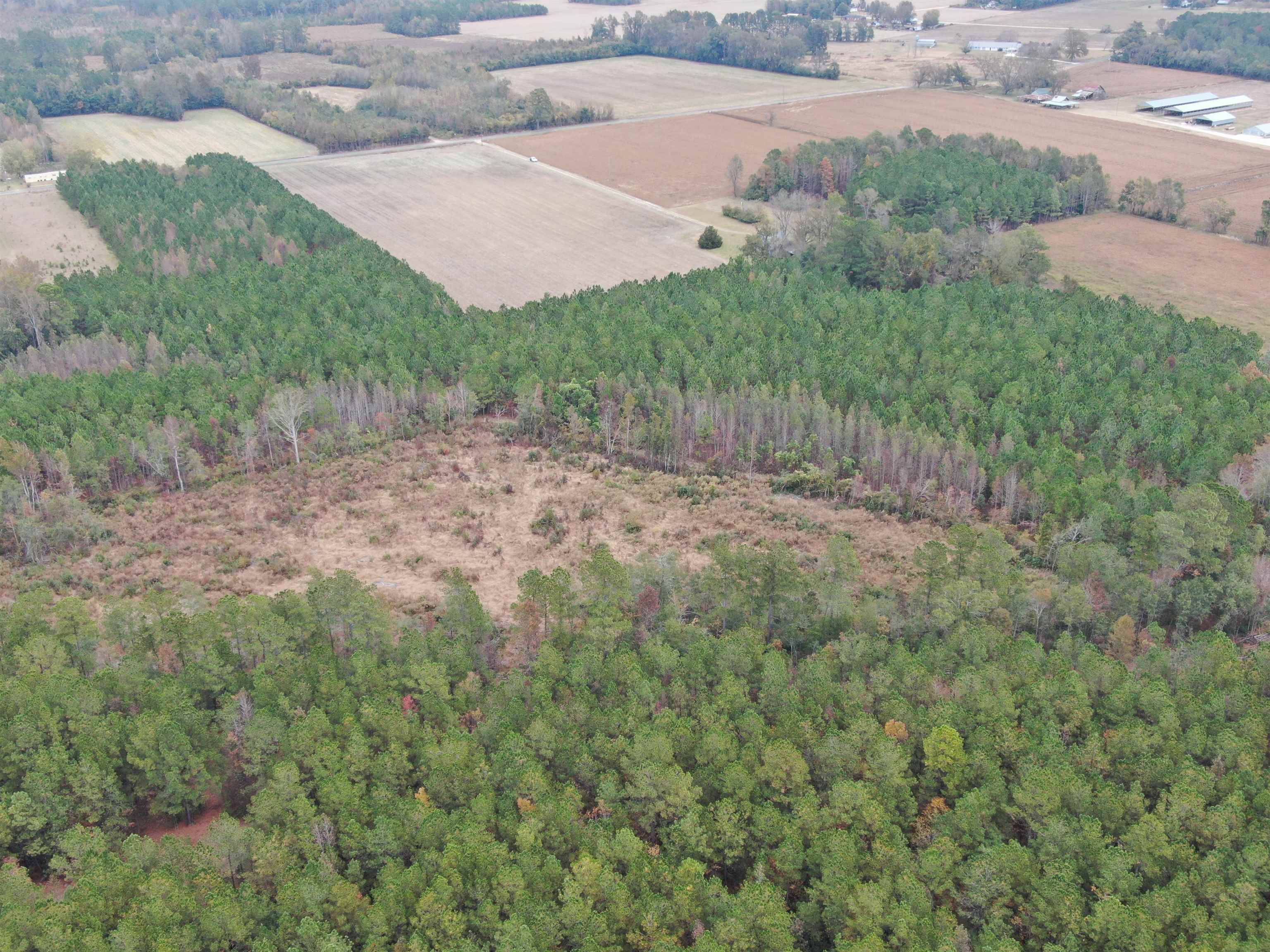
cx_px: 635
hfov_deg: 50.1
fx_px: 1357
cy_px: 476
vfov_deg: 38.7
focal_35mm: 37
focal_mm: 6.35
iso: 100
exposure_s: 1/80
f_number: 3.4
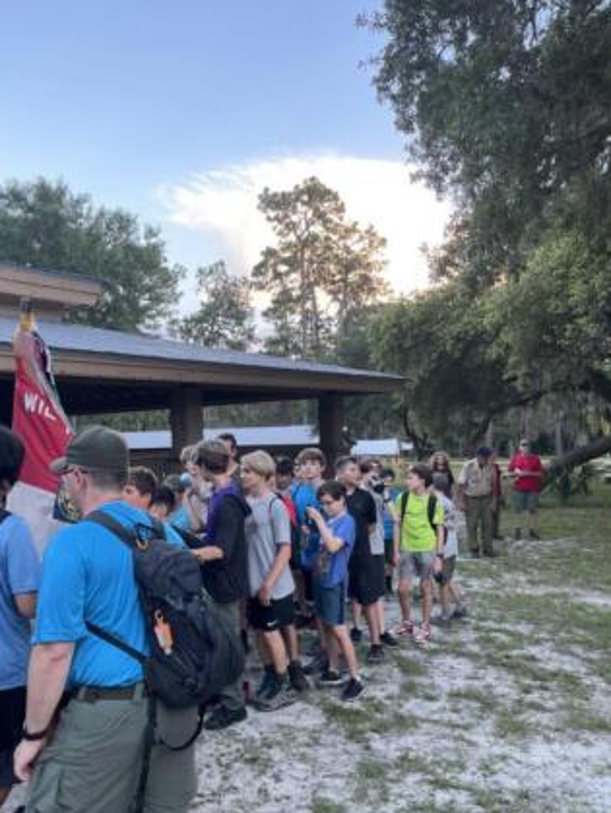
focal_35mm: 31
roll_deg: +3.2
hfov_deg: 45.3
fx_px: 728
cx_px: 251
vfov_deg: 57.9
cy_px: 483
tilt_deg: -2.2
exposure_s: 1/121
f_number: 1.6
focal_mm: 4.2
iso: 125
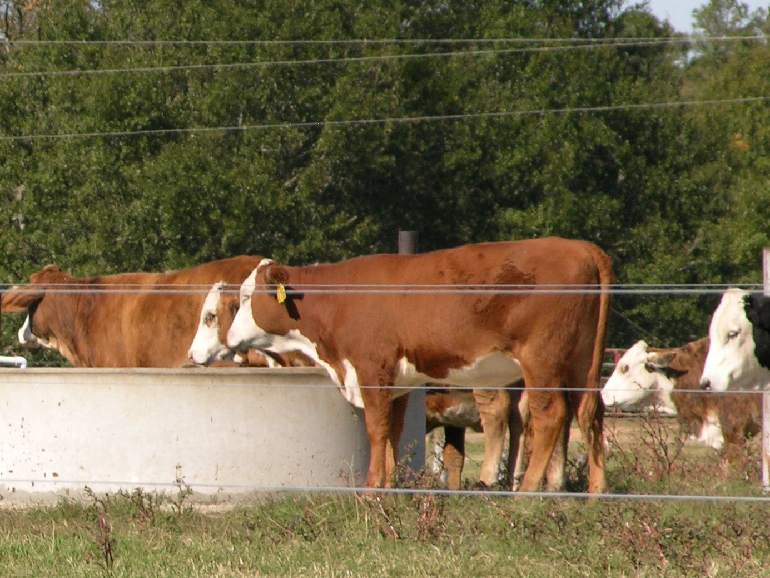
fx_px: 14682
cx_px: -52
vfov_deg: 2.3
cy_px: 297
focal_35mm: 660
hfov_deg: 3.0
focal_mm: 71.2
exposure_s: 1/280
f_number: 5.3
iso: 50
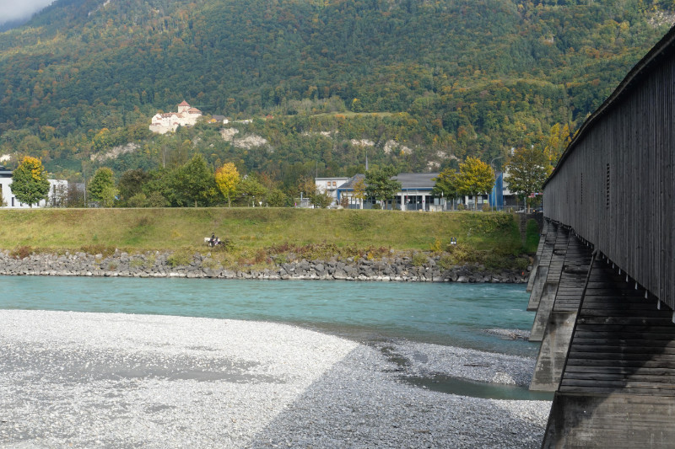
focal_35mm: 46
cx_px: 338
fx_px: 872
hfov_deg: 42.3
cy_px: 224
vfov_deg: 28.9
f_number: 11
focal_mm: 31
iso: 100
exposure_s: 1/80
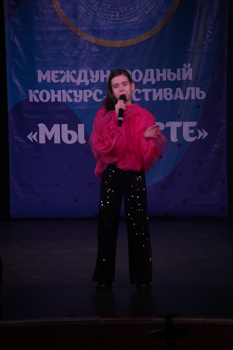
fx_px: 1718
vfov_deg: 11.6
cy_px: 175
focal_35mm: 177
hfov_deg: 7.8
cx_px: 116
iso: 1600
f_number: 5.6
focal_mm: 177
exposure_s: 1/250
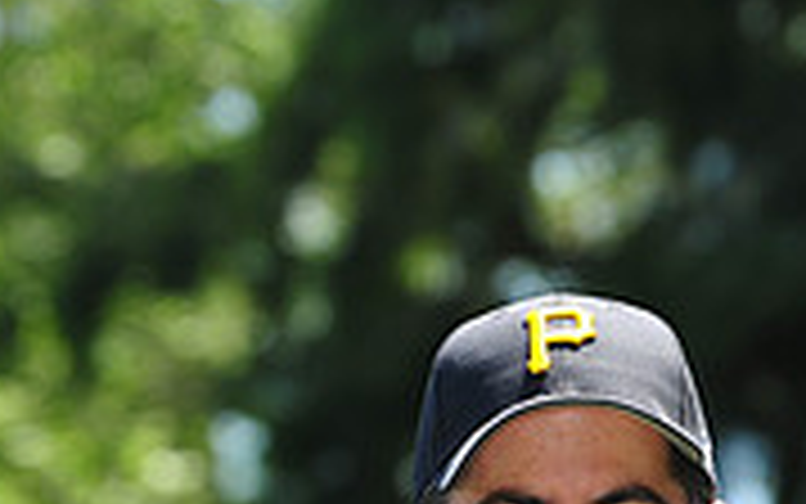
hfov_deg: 3.9
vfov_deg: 2.4
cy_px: 806
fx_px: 11953
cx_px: 482
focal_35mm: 544
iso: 200
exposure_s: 1/400
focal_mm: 165
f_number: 5.6
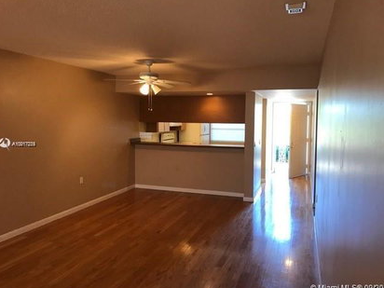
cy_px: 144
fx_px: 322
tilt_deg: -4.3
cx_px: 196
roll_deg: +1.0
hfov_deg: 61.7
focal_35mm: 29
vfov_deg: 48.2
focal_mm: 3.99
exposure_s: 1/24
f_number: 1.8
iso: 40
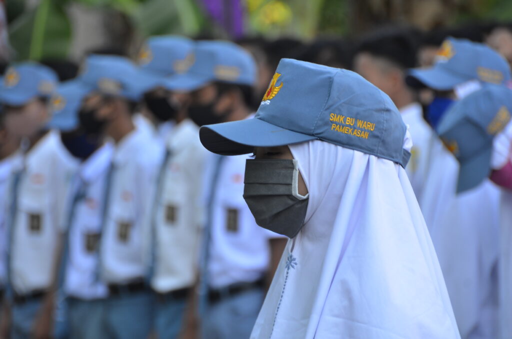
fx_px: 4257
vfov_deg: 4.6
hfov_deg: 6.9
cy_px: 170
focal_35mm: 300
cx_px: 256
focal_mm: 200
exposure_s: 1/100
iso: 200
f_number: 5.6
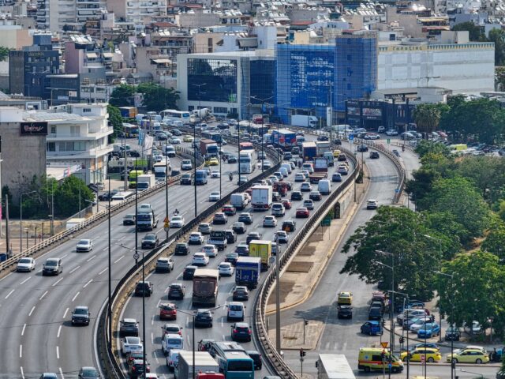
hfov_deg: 11.9
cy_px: 190
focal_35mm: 166
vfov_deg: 8.9
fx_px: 2422
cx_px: 252
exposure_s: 1/800
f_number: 3.4
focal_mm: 30.7
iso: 100
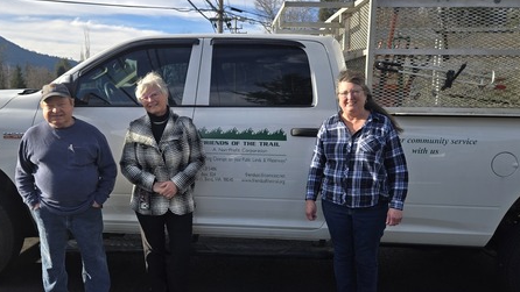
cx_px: 204
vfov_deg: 36.7
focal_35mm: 32
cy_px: 151
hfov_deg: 60.4
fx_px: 441
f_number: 1.8
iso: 25
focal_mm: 5.4
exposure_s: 1/836
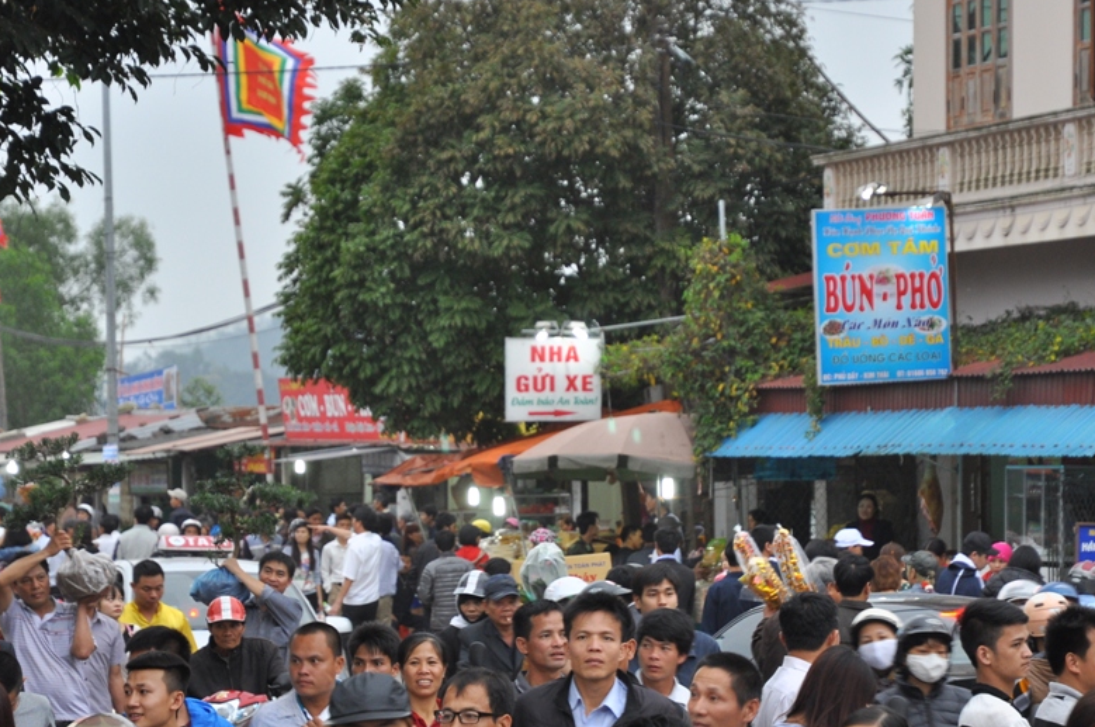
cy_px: 460
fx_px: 4191
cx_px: 554
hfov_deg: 14.9
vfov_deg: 9.9
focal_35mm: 138
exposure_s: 1/40
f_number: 5.6
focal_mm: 70
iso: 500
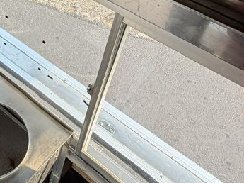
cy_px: -9
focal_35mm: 52
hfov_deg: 32.9
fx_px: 366
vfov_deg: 26.2
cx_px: -16
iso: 40
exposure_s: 1/121
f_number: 2.2
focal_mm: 2.22
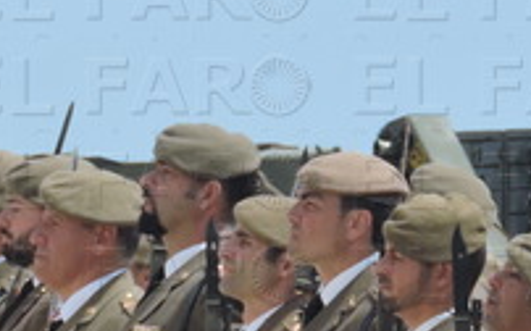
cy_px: 483
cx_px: -294
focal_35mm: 994
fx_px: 14377
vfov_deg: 1.3
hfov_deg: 2.1
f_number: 4.6
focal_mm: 33
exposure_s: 1/640
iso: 100
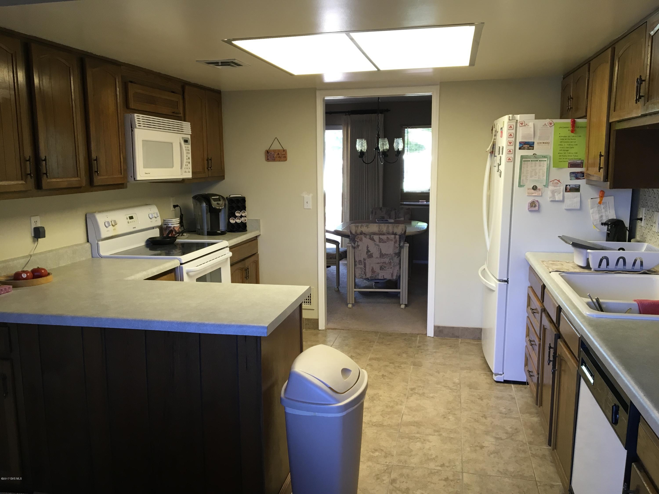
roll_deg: +1.4
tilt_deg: -9.1
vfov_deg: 48.2
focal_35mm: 29
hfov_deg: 61.7
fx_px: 552
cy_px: 247
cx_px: 330
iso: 64
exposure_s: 1/30
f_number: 2.2
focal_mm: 4.15
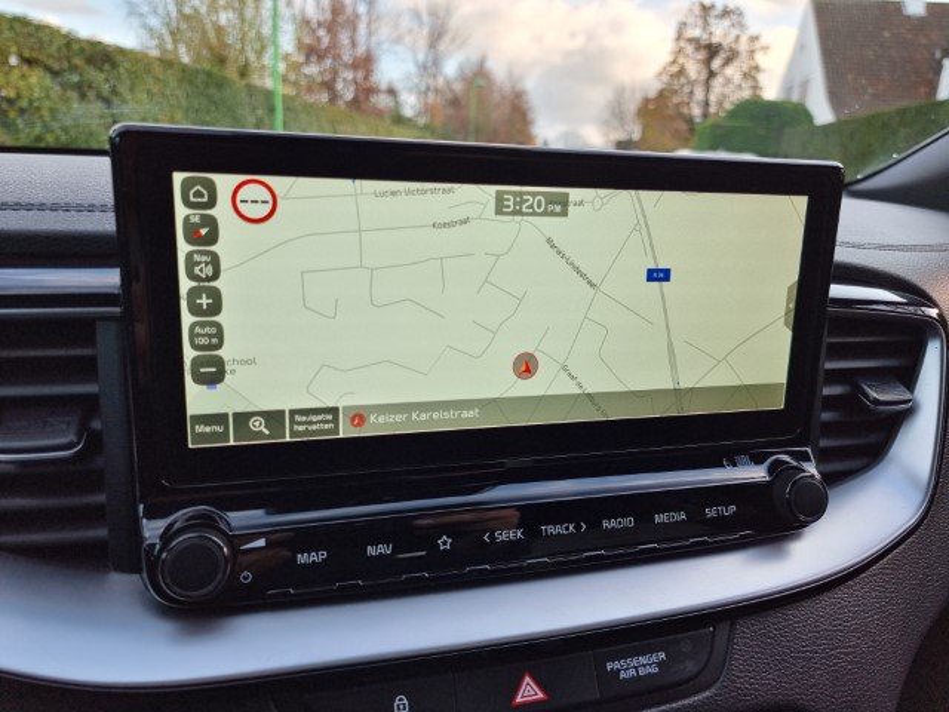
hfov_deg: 71.6
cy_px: 356
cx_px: 474
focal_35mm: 24
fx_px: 658
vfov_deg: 56.8
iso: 50
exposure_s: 1/60
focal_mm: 6.7
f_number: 1.8
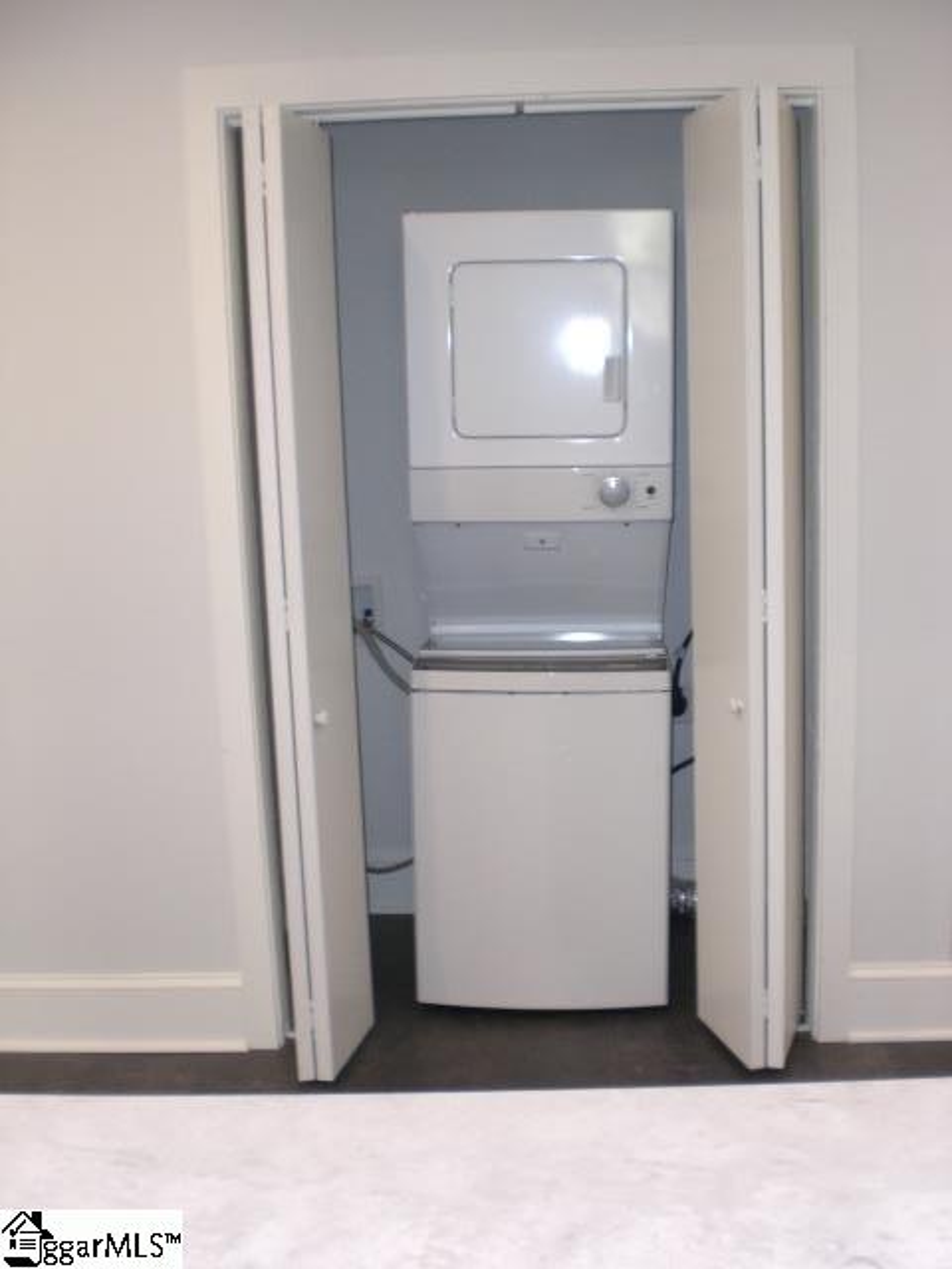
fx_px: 1393
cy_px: 634
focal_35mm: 38
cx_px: 476
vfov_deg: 49.0
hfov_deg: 37.7
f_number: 3.1
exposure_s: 1/60
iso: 200
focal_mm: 6.3
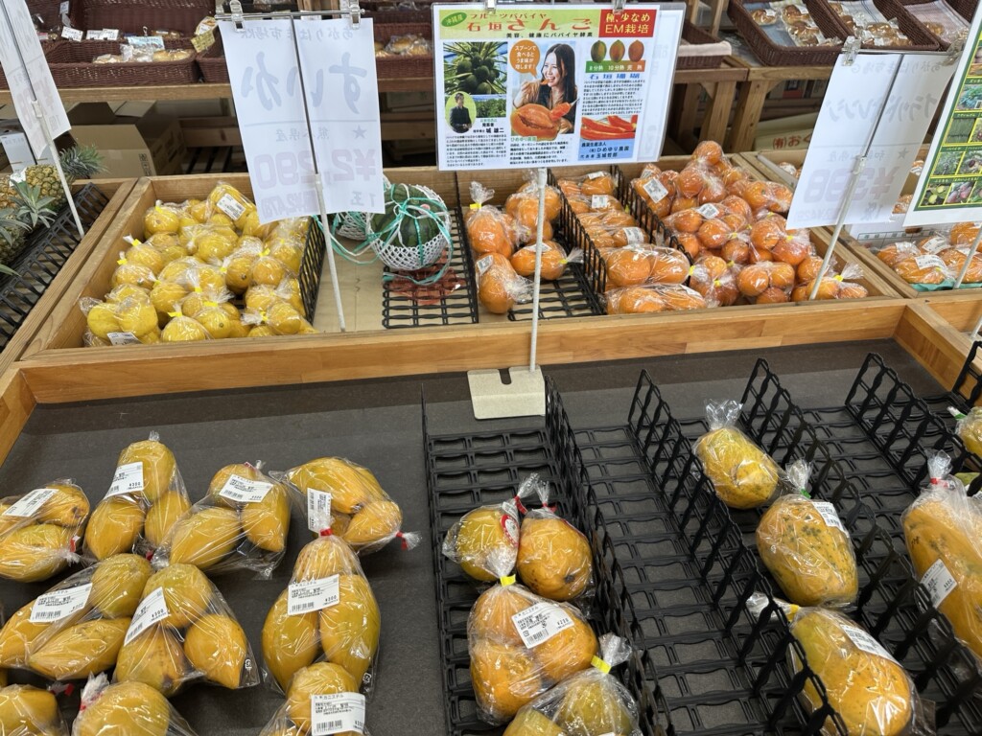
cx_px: 491
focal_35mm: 24
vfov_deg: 56.8
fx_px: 681
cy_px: 368
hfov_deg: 71.6
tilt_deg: -37.6
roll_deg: -1.0
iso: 80
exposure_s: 1/120
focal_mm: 6.86
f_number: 1.78
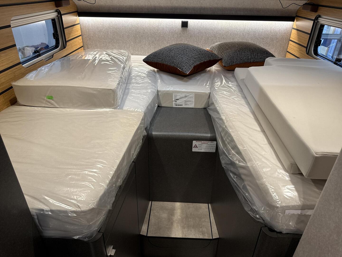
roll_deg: -1.3
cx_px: 171
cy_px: 128
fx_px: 237
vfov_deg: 56.8
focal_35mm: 24
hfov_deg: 71.6
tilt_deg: -29.8
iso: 160
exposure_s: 1/50
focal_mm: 6.76
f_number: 1.78
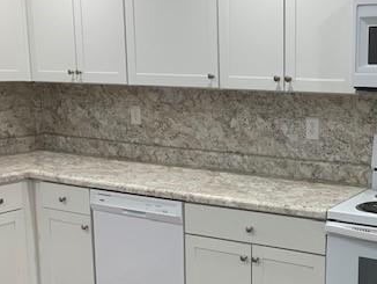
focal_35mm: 51
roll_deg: -1.6
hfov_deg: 35.5
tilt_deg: -10.0
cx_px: 331
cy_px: 174
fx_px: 556
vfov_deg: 28.5
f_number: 1.8
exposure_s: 1/120
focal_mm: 4.25
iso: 64
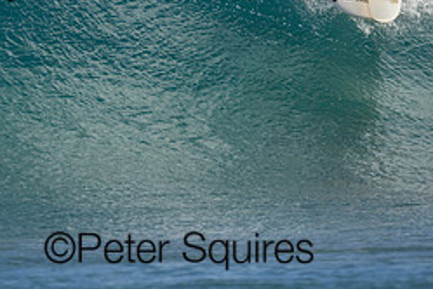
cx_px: 179
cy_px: -41
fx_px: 22430
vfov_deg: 0.7
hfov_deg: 1.1
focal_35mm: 1865
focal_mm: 800
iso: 450
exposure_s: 1/2000
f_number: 6.3
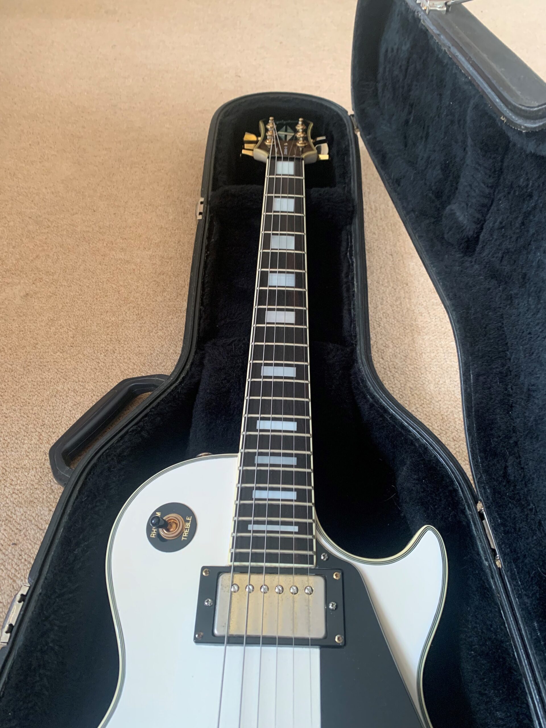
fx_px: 547
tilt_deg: -51.8
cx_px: 273
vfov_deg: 67.3
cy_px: 364
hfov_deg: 53.1
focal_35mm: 26
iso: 250
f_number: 1.8
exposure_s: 1/60
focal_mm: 4.25
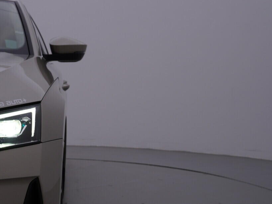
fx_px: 479
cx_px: 58
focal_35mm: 61
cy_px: 150
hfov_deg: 31.0
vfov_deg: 23.8
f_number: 5.6
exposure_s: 1/160
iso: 125
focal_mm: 24
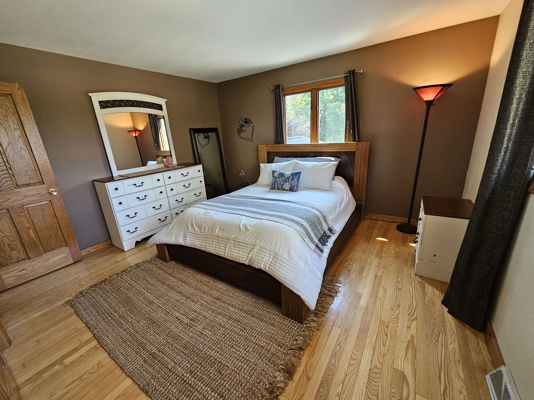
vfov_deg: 89.9
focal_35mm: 13
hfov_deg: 106.2
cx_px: 267
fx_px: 201
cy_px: 200
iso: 250
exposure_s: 1/60
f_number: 2.2
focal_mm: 2.2
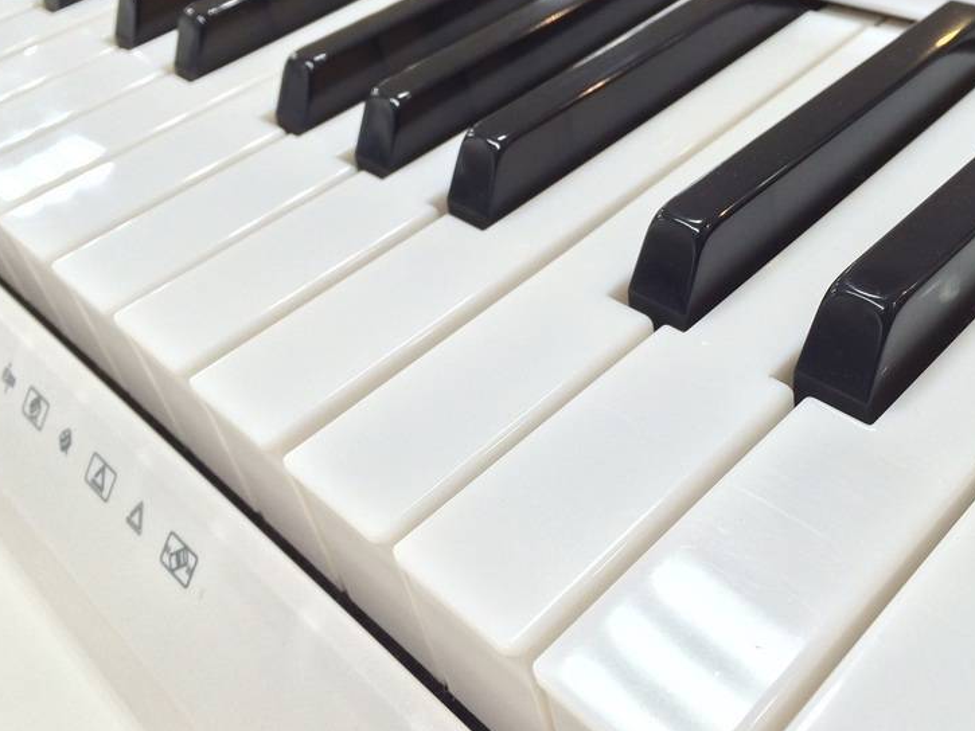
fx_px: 1014
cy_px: 306
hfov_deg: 51.1
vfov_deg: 39.6
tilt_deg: -40.6
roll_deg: +11.4
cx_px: 565
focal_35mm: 36
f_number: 2.2
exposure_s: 1/60
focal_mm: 4.15
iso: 40
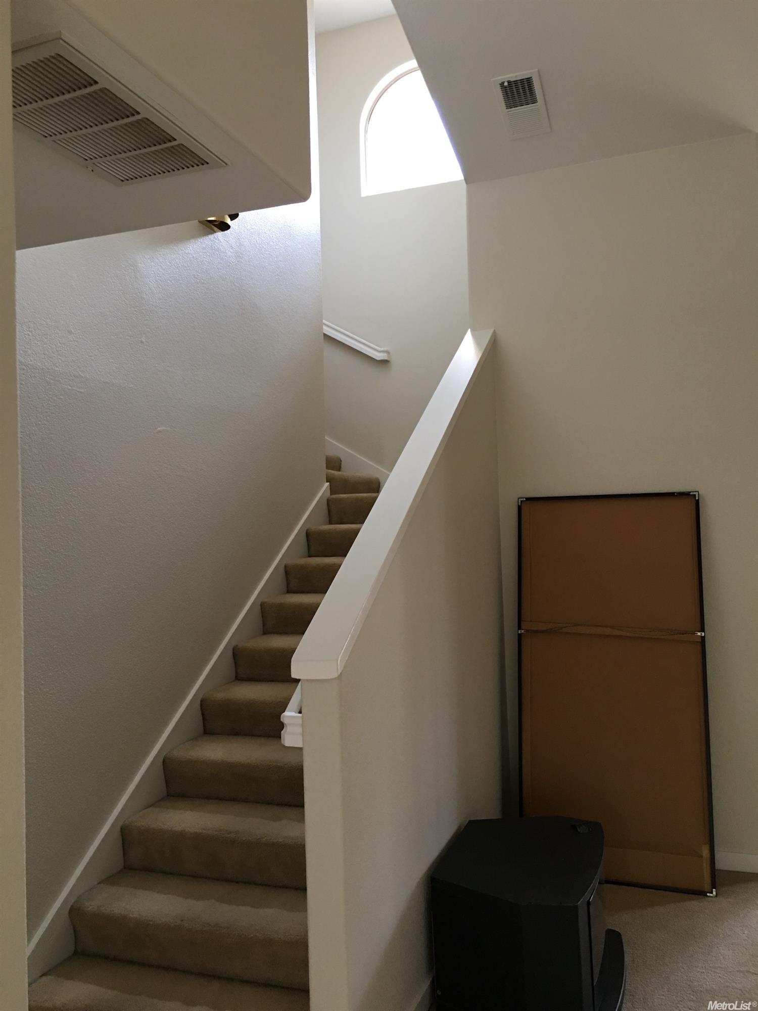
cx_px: 379
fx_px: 847
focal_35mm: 29
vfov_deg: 61.7
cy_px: 506
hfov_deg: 48.2
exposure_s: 1/15
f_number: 2.2
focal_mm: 4.15
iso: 64
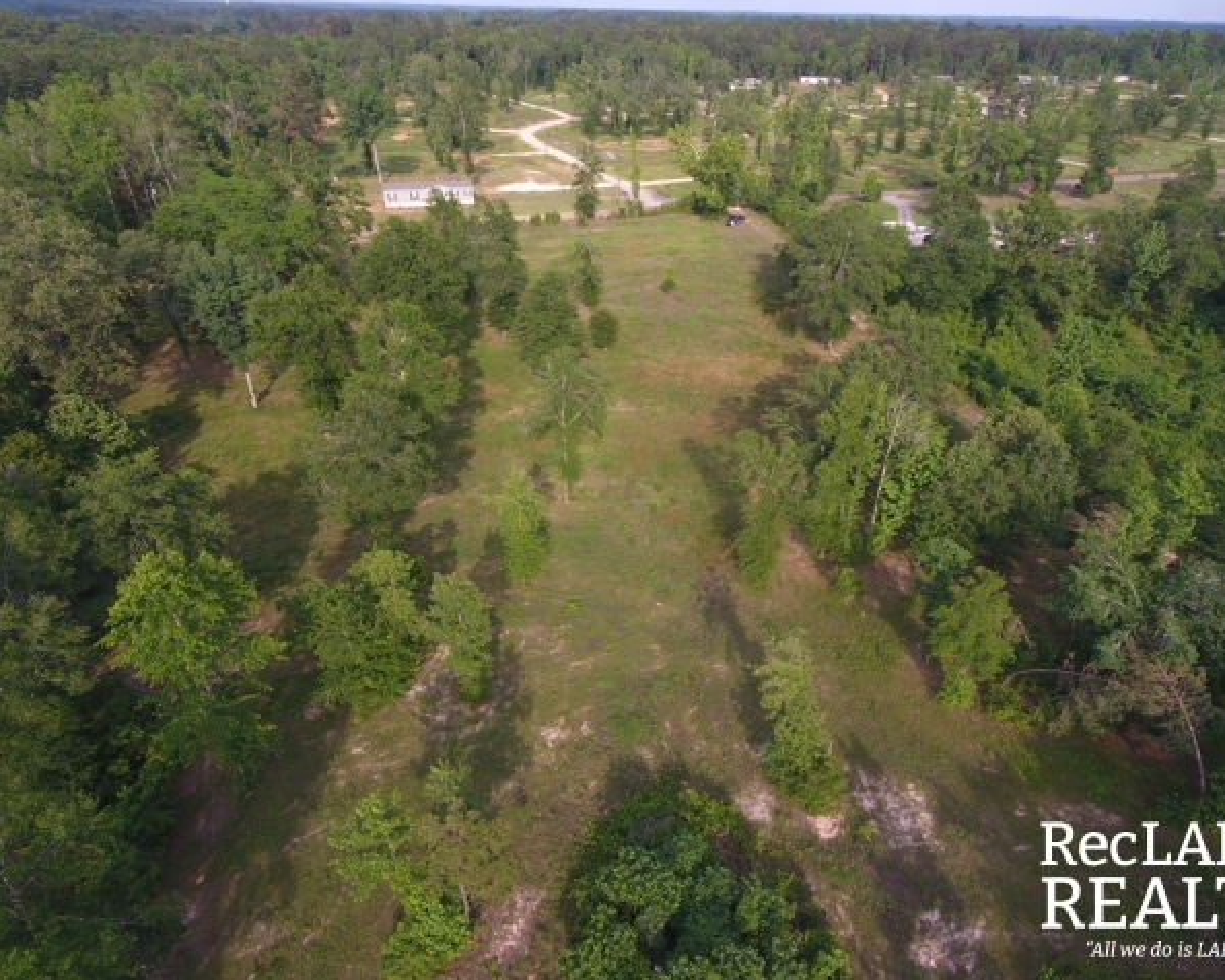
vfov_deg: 65.5
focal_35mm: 21
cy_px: 490
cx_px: 657
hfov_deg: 77.5
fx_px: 761
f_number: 2.8
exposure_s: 1/341
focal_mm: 3.61
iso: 100
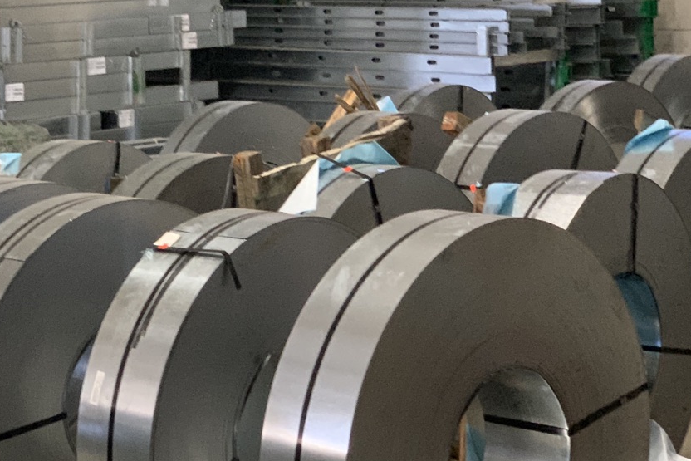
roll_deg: +2.2
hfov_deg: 19.5
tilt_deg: -4.4
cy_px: 110
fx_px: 1996
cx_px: 167
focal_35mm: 104
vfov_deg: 13.1
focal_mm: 6
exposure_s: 1/40
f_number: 2.4
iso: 640
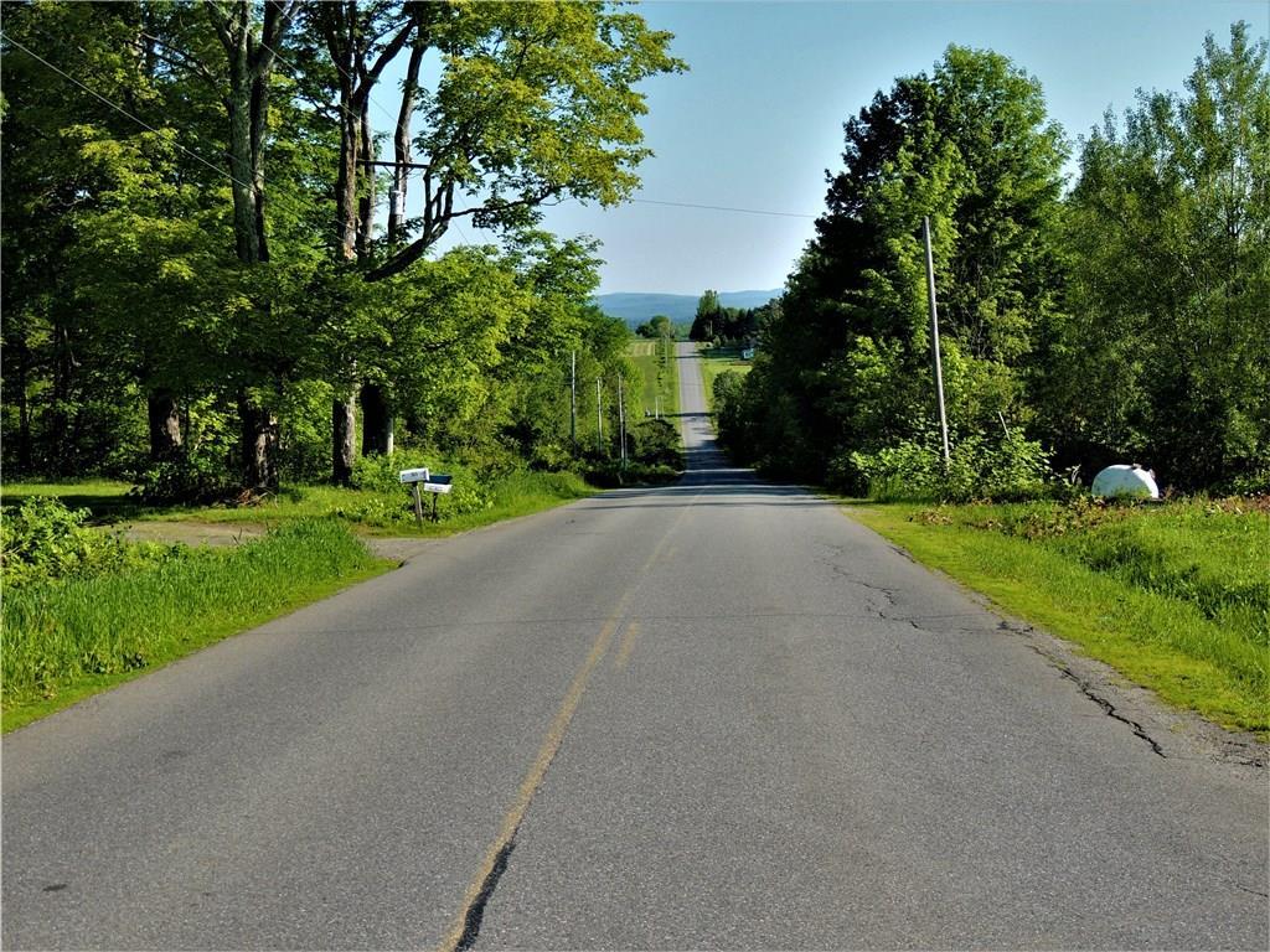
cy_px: 476
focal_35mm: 55
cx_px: 635
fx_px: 2018
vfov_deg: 26.6
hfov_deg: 34.9
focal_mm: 9.8
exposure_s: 1/500
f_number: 3.7
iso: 100
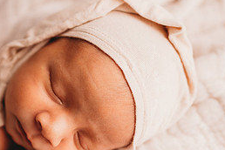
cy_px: 96
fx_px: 337
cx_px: 35
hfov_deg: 35.3
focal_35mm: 54
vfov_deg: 25.0
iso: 100
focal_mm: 24
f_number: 2.5
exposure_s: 1/160
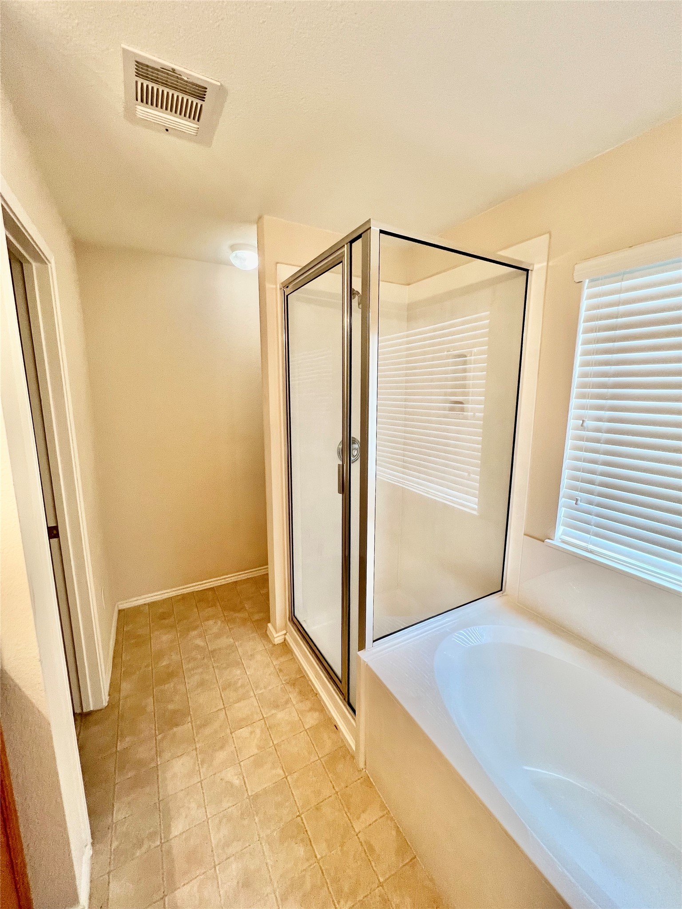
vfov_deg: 106.2
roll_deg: -0.4
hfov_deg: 89.9
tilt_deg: -10.5
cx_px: 341
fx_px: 341
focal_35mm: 13
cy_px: 454
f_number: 1.8
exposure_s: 1/120
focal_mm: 1.57
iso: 160
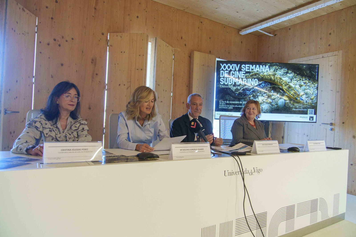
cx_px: 178
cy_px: 118
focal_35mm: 24
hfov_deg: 73.8
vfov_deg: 53.1
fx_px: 237
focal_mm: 16
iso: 640
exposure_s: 1/160
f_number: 2.8
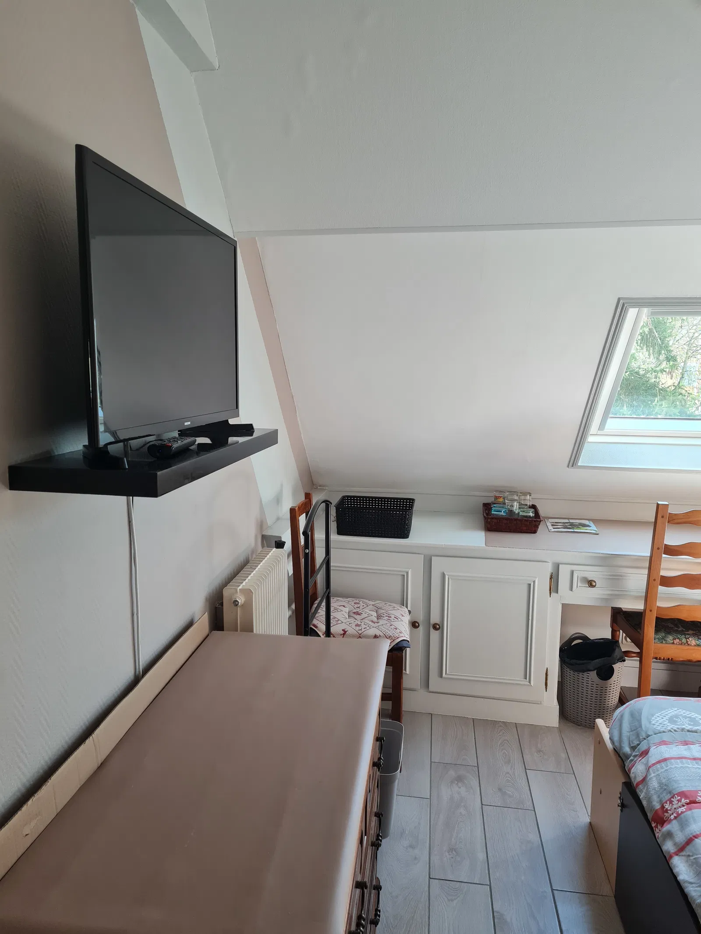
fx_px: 702
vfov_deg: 67.3
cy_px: 467
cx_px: 350
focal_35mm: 26
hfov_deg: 53.1
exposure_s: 1/100
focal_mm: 5.4
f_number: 1.8
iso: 125
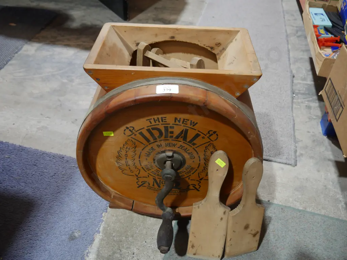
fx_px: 301
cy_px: 130
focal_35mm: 30
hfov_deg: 59.9
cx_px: 174
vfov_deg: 46.8
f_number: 3.6
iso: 500
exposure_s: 1/60
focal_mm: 15
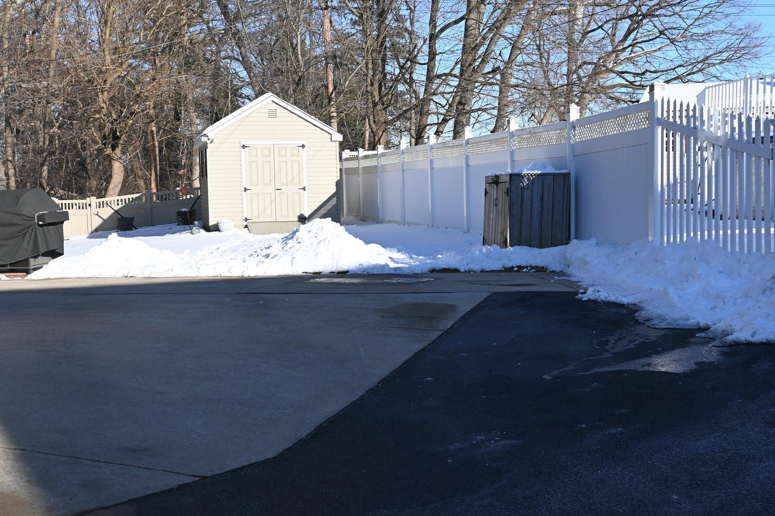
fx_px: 1033
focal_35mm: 48
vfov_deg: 28.1
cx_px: 410
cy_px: 280
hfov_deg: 41.1
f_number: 6.3
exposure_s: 1/320
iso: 100
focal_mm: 26
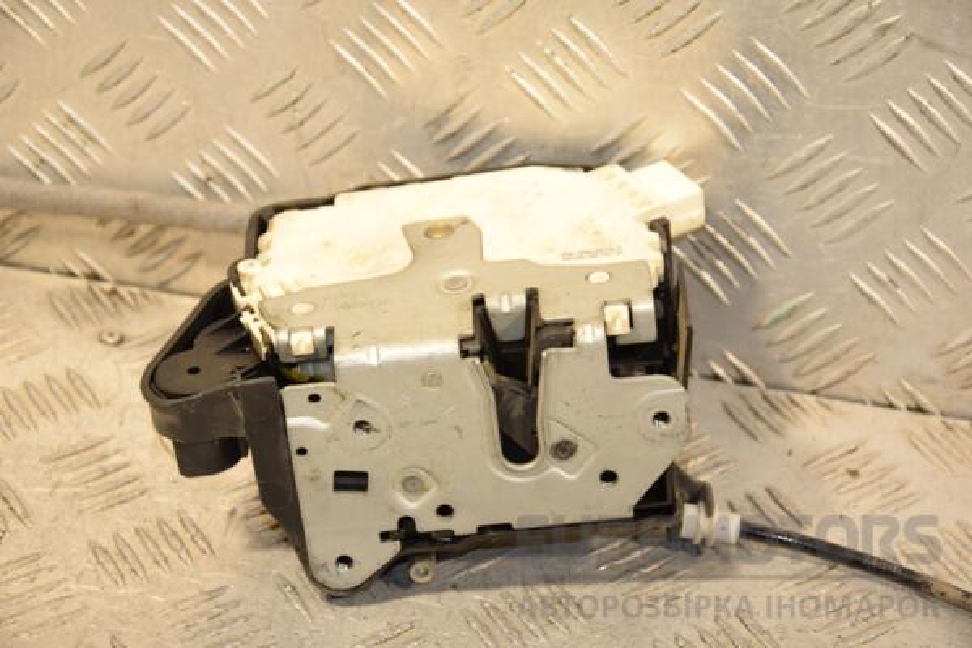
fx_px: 2673
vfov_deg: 13.8
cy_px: 324
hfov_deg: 20.6
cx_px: 486
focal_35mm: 99
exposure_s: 1/200
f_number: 5.6
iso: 800
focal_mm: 66
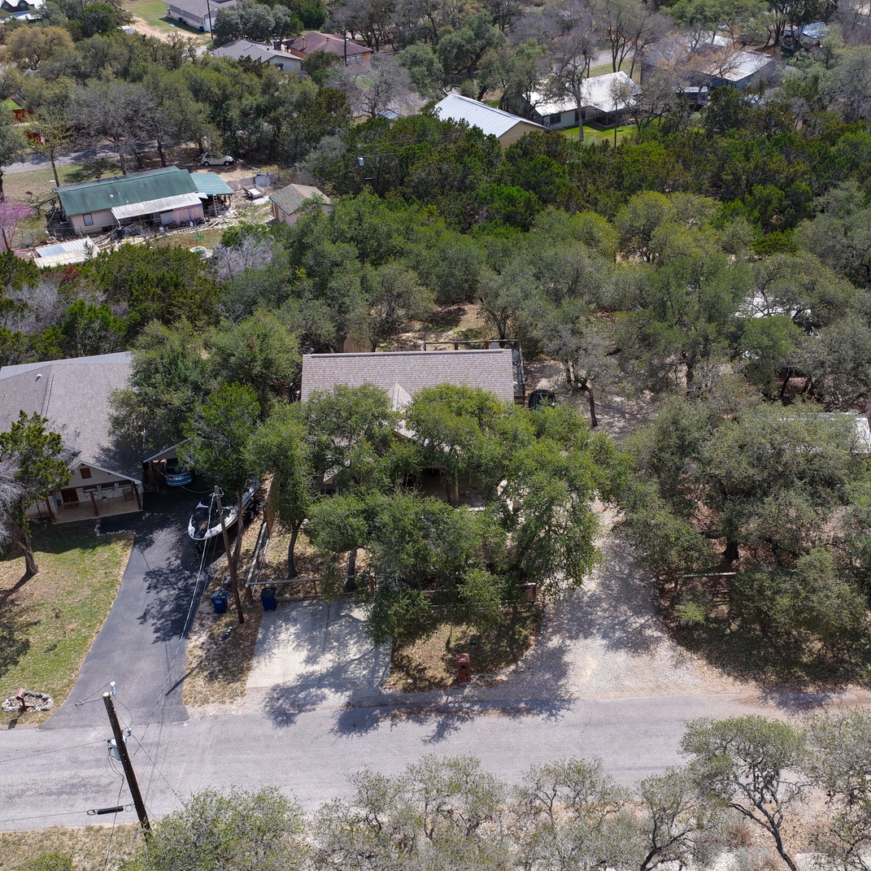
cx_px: 491
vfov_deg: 46.0
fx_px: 1025
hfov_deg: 45.9
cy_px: 433
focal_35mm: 36
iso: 160
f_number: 2.8
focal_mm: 14.45
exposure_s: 1/1600
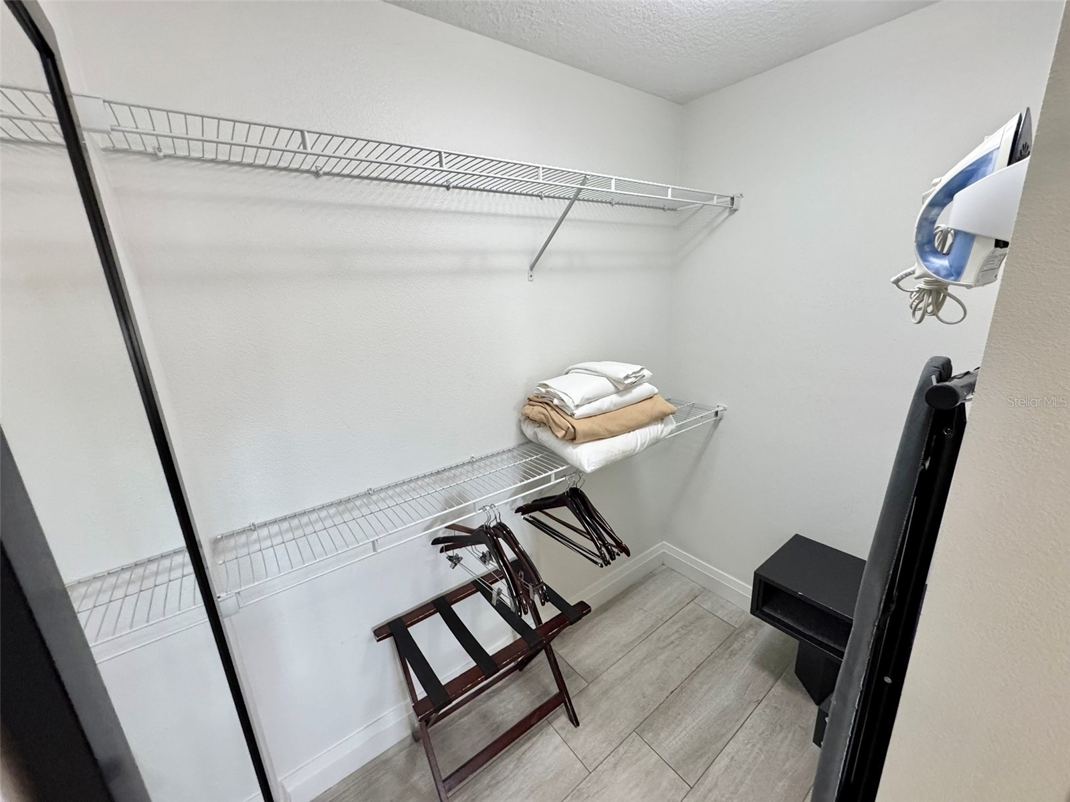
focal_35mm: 14
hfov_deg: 102.1
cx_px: 535
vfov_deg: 85.7
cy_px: 401
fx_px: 433
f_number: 2.2
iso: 320
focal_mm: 2.22
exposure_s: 1/120
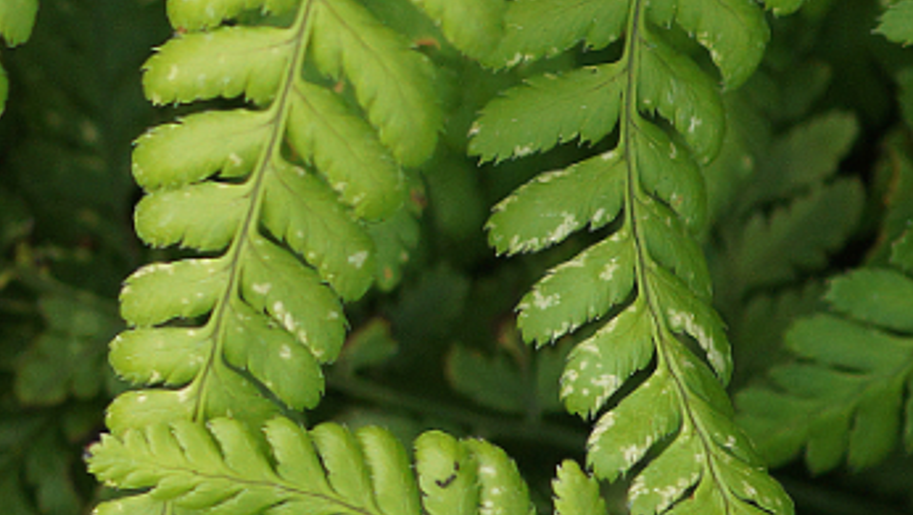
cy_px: -224
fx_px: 13200
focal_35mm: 545
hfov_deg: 3.9
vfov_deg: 2.2
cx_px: -504
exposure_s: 1/160
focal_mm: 100
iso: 250
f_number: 3.5
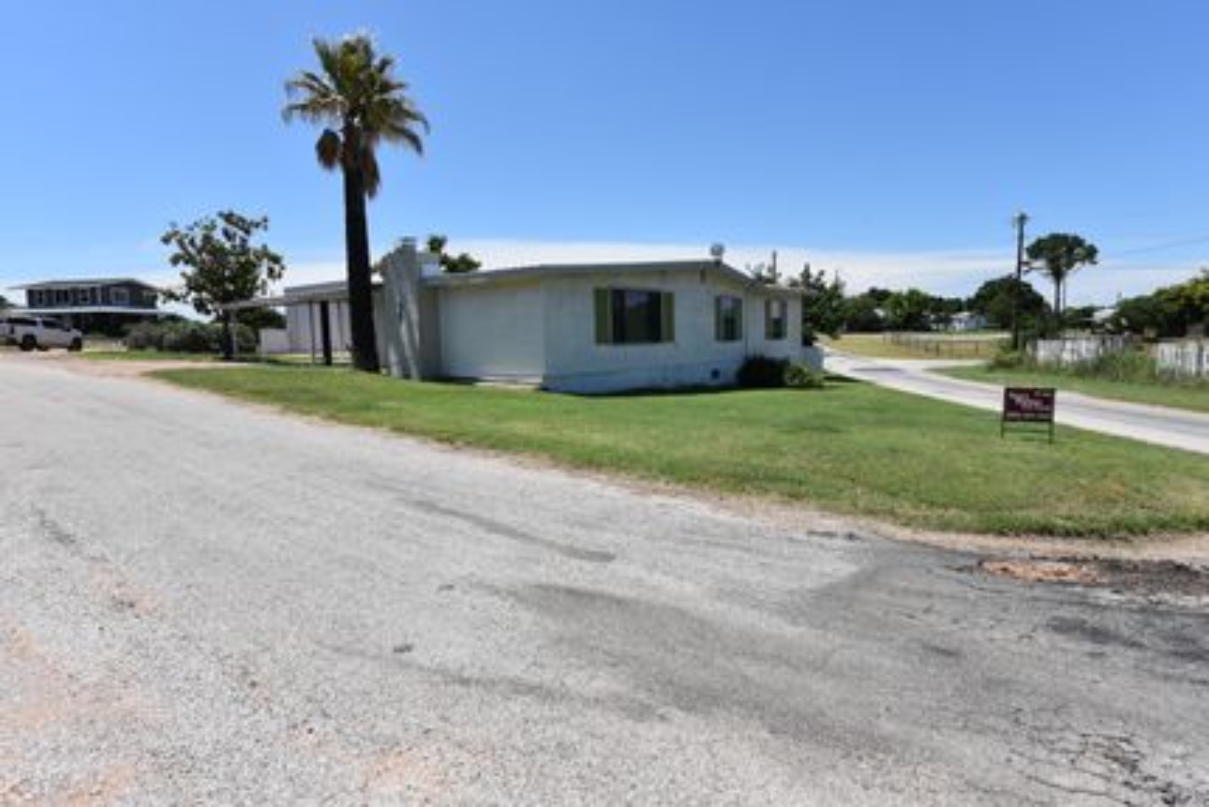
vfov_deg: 62.0
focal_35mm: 20
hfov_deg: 84.0
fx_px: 672
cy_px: 404
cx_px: 604
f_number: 11
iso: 200
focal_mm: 20
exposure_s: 1/500
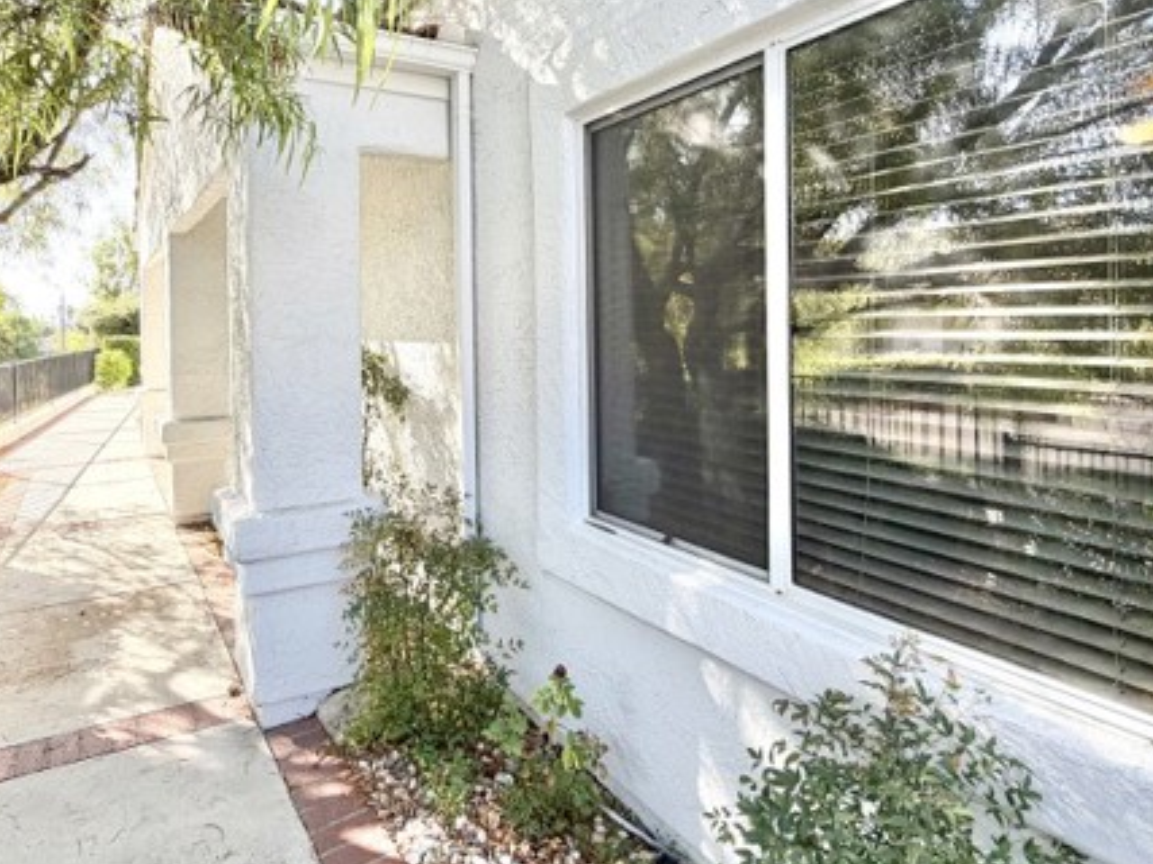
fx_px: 699
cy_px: 327
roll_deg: +1.6
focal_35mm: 21
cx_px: 456
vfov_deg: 62.6
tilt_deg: +0.2
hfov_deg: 78.0
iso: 50
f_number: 2.2
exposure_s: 1/194
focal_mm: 2.22
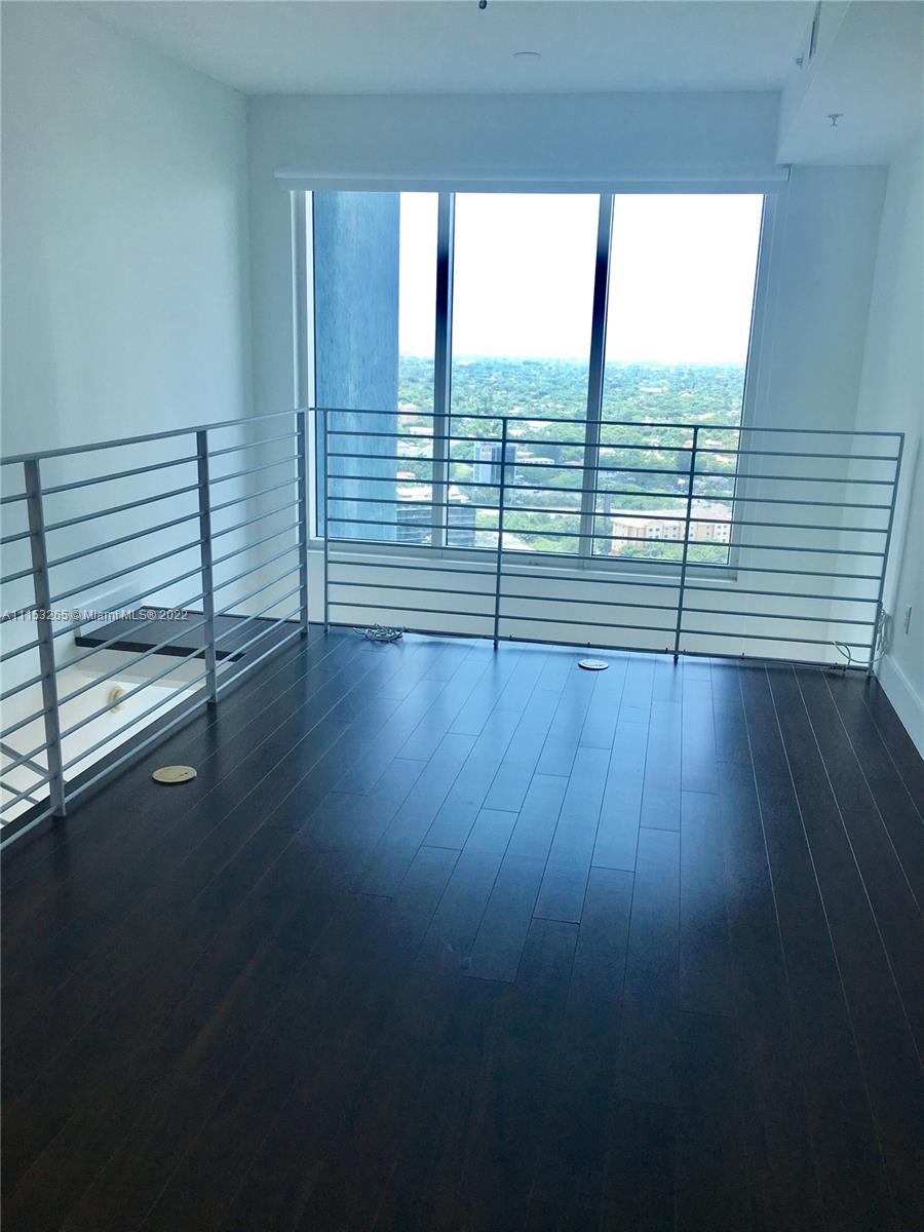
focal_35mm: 29
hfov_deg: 48.2
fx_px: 1032
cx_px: 462
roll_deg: -1.6
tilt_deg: -14.2
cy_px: 616
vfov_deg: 61.7
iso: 25
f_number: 2.2
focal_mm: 4.15
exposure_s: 1/140
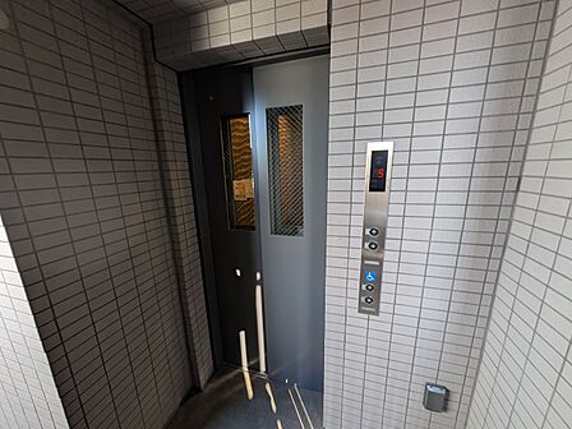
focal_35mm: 12
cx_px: 286
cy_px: 214
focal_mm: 2.02
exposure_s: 1/53.7
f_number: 1.7
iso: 67
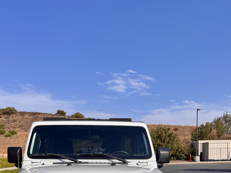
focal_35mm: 49
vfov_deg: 27.5
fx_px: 327
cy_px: 182
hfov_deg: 38.8
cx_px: 98
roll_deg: +1.0
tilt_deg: -3.2
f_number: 1.78
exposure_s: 1/5814
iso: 80
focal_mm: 6.76
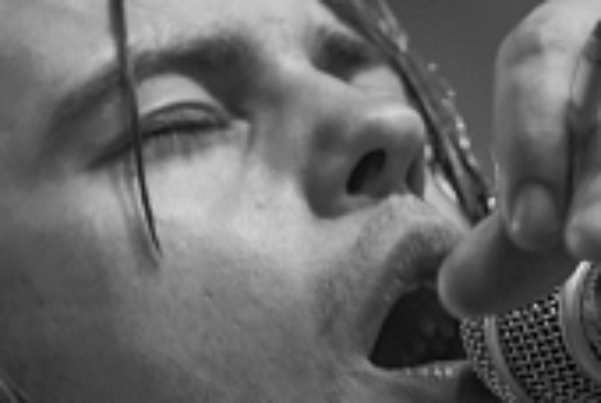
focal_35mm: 621
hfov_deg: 3.3
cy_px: 445
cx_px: 841
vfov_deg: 2.2
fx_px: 10385
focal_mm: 98
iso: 400
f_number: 2.8
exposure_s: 1/100
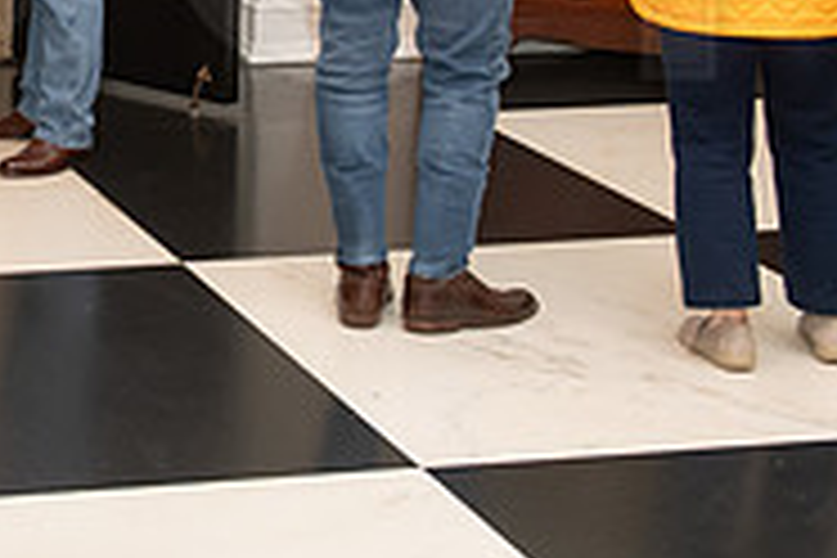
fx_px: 2488
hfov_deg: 18.2
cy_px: -146
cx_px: -158
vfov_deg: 12.4
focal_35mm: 107
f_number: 5
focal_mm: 34
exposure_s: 1/100
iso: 3200
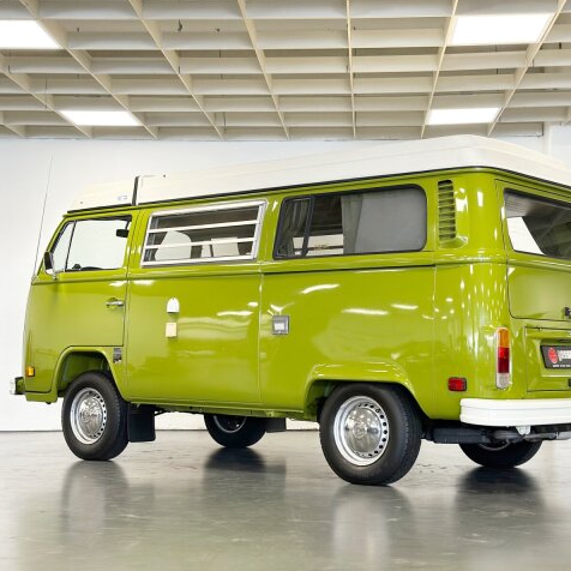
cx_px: 324
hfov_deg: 30.0
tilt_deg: +3.1
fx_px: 1064
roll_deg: +1.5
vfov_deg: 30.0
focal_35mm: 57
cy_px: 286
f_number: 1.78
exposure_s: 1/78
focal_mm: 6.86
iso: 125
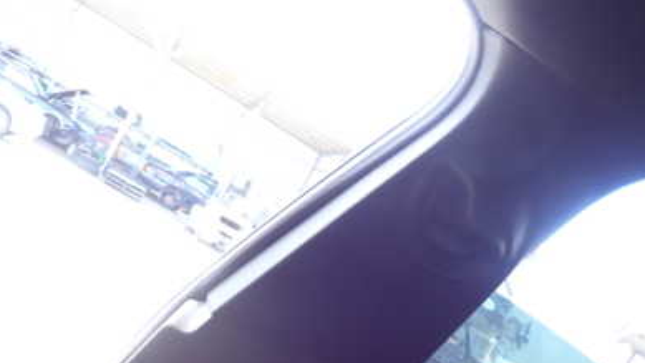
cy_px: 305
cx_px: 310
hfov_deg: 48.3
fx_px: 718
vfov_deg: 27.6
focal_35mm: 42
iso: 100
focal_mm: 4.5
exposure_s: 1/60
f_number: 2
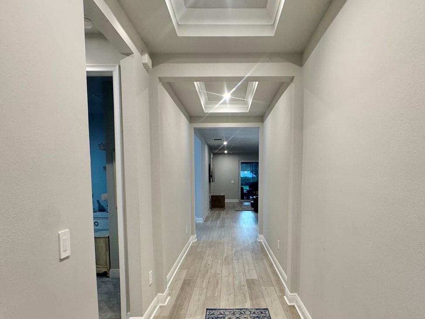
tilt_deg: -6.4
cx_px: 230
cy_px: 205
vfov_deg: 57.9
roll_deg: +0.4
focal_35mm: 23
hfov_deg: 73.8
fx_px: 282
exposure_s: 1/120
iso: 200
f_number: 2.2
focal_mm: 2.22
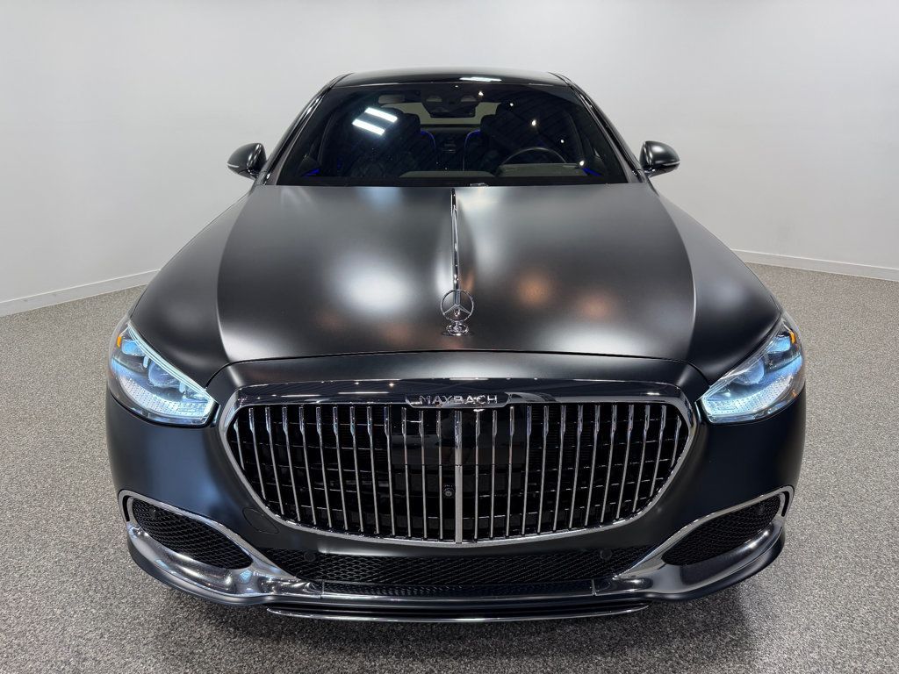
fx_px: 623
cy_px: 337
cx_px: 450
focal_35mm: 24
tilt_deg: -19.1
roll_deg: +0.7
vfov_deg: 56.8
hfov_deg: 71.6
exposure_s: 1/145
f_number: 1.78
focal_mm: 6.76
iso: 64
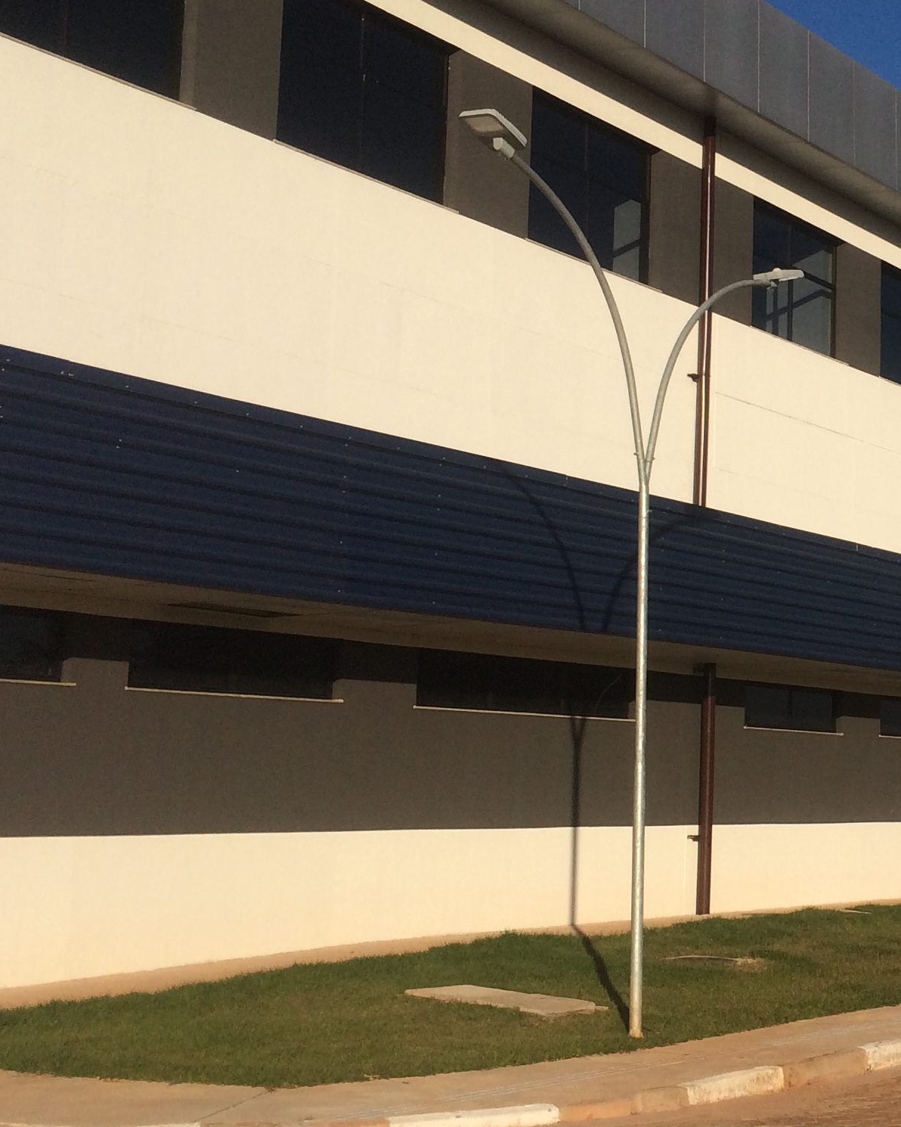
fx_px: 2067
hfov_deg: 22.4
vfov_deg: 30.4
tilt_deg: +8.4
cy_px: 483
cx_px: 1129
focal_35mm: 62
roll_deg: +0.8
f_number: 2.2
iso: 32
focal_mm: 4.15
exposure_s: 1/4115
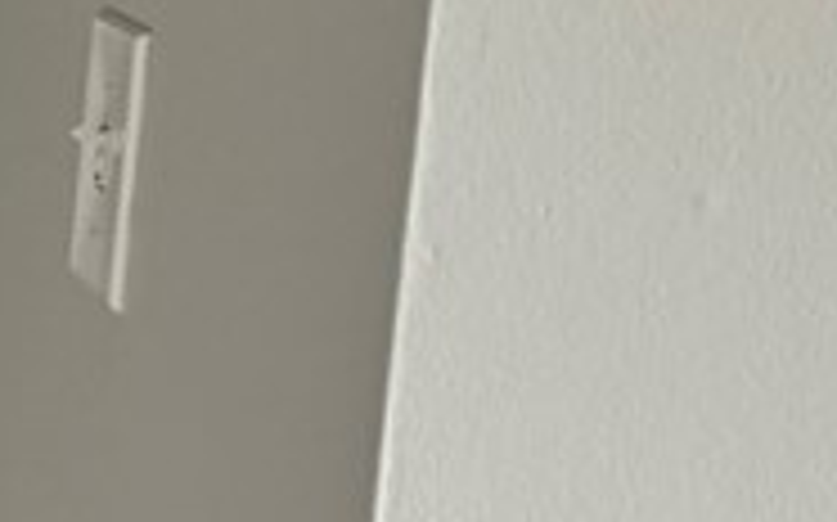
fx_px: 3192
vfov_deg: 9.3
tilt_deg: -12.6
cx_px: -986
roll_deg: -1.7
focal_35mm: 140
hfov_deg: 12.6
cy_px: 207
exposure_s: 1/110
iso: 200
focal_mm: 6.76
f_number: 1.78
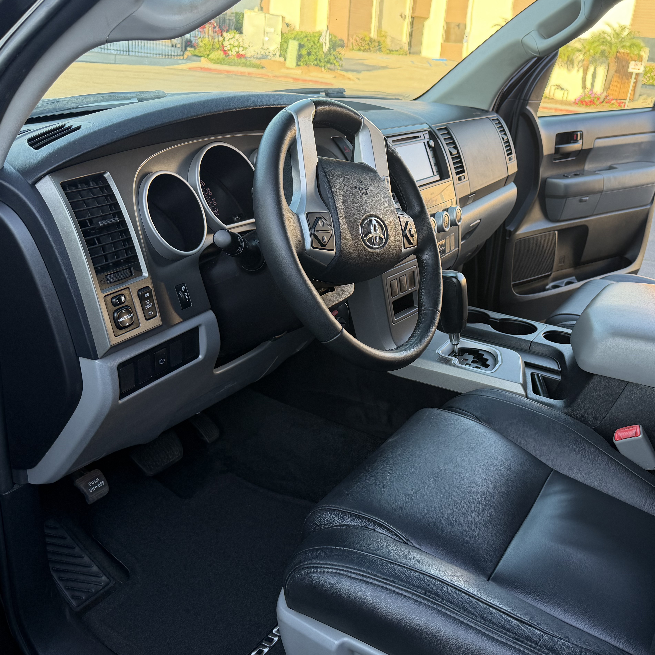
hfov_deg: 50.6
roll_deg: -6.5
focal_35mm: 32
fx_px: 685
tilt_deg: -22.1
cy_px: 344
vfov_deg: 51.1
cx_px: 410
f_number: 1.78
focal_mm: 6.76
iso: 125
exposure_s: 1/203
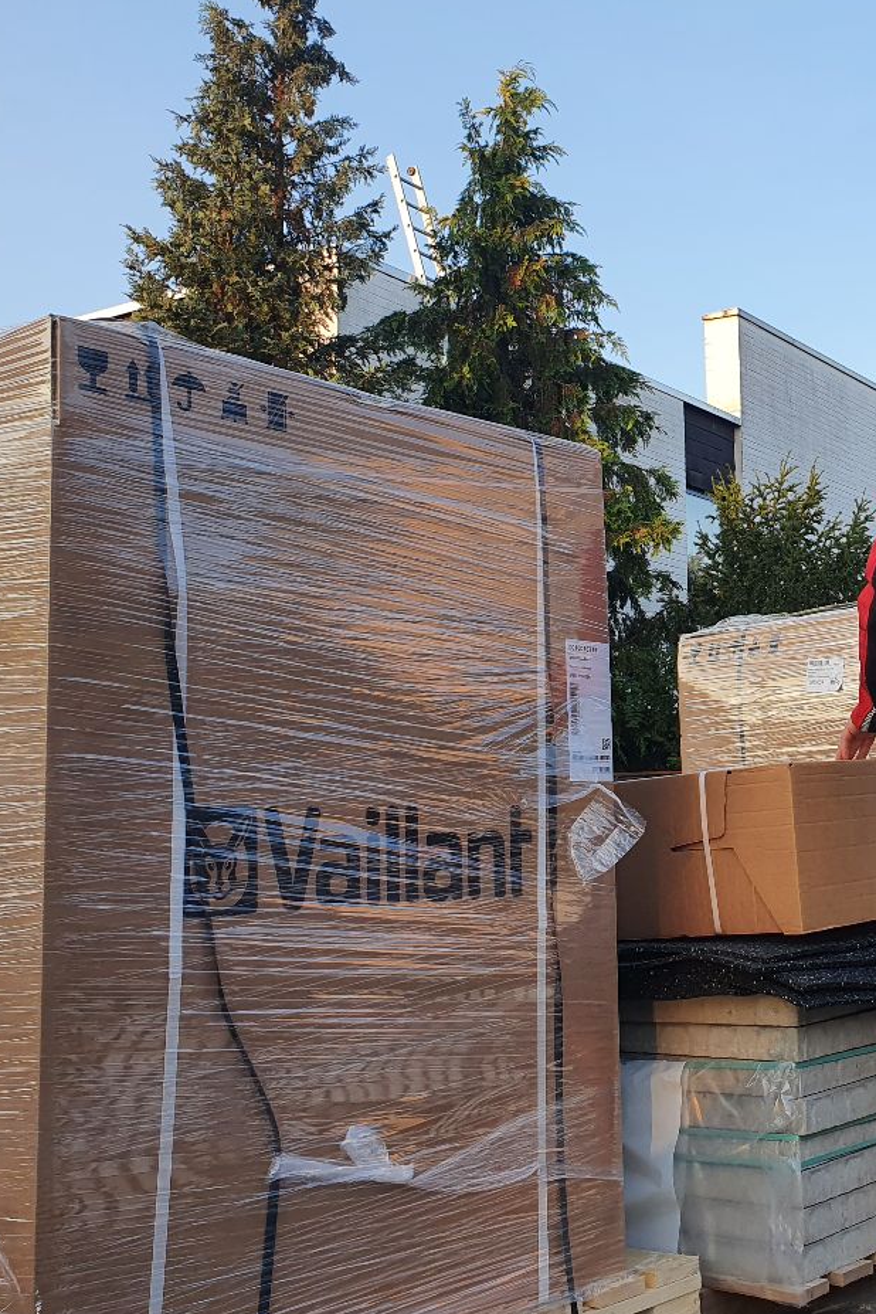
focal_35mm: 42
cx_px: 845
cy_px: 615
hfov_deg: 30.0
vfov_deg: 46.4
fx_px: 1533
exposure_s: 1/285
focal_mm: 4.32
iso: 50
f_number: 2.4
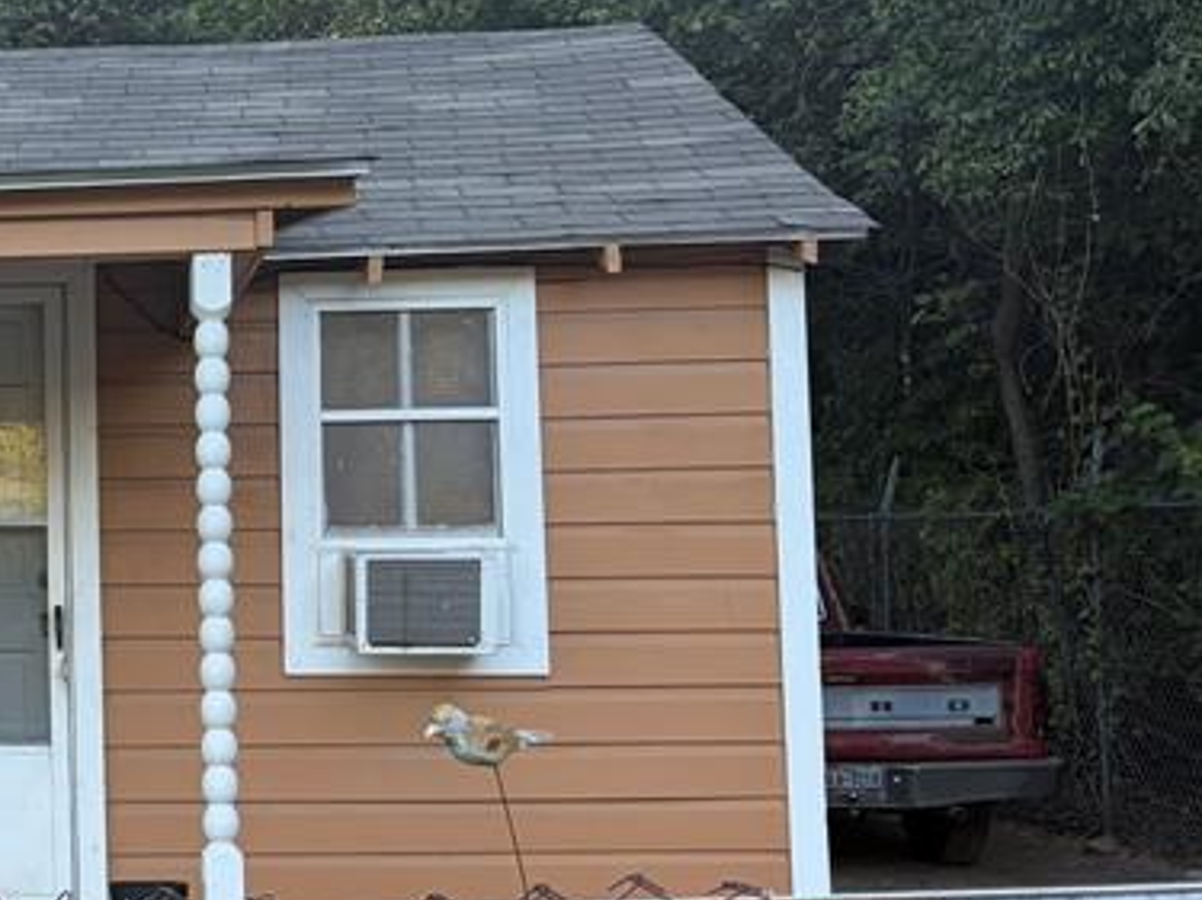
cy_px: 477
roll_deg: -0.5
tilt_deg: +4.2
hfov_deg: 24.2
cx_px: -337
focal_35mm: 71
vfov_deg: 20.7
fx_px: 2465
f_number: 1.6
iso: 50
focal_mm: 5.96
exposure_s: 1/232
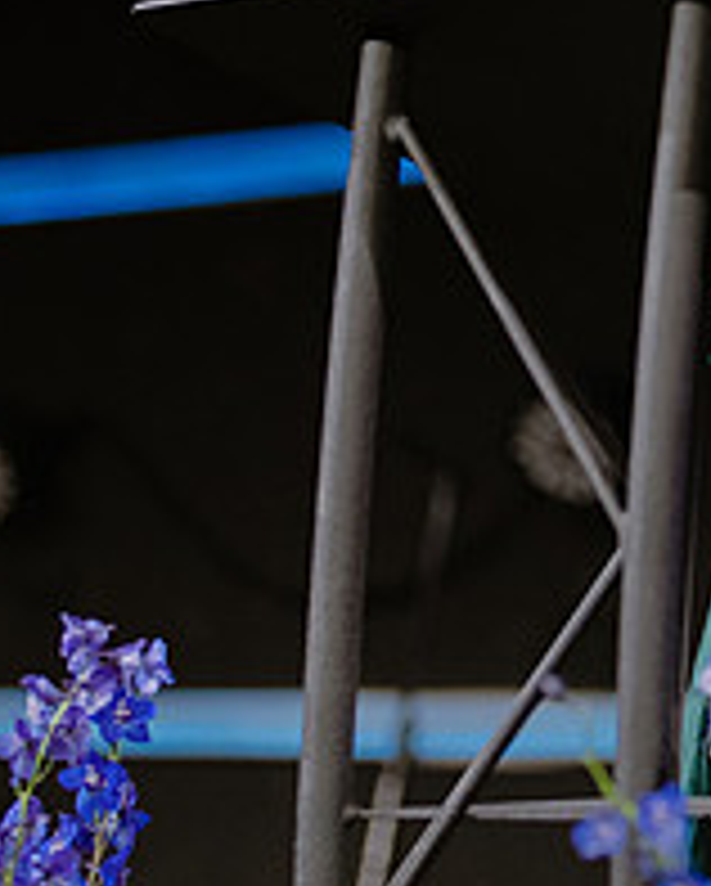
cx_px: 1050
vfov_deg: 9.3
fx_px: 5384
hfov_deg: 7.4
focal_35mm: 205
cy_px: -182
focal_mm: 50
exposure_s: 1/320
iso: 1250
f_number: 1.2
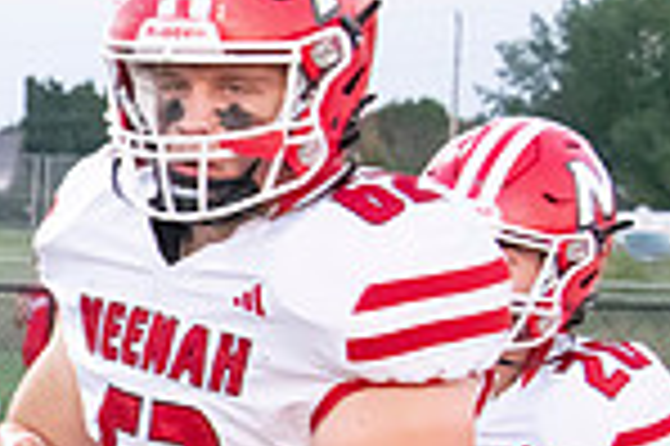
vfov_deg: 5.6
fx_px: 4499
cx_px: -508
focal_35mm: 242
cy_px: 480
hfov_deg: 8.2
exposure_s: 1/640
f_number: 7.1
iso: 10000
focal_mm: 62
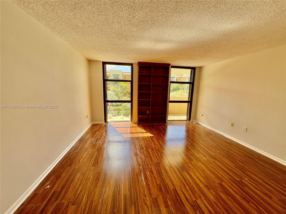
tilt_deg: -8.7
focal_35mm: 14
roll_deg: -0.9
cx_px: 143
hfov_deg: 102.1
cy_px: 107
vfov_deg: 85.7
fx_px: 116
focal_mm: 2.22
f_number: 2.2
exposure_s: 1/267
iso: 64
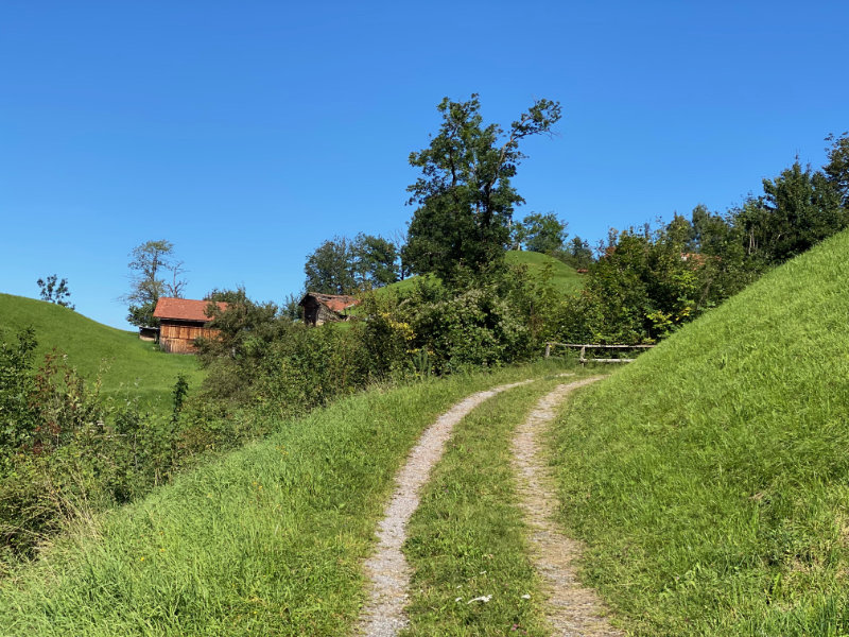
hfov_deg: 36.8
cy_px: 318
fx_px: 1275
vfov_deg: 28.0
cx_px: 424
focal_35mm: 52
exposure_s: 1/2179
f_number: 2
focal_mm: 6
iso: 20
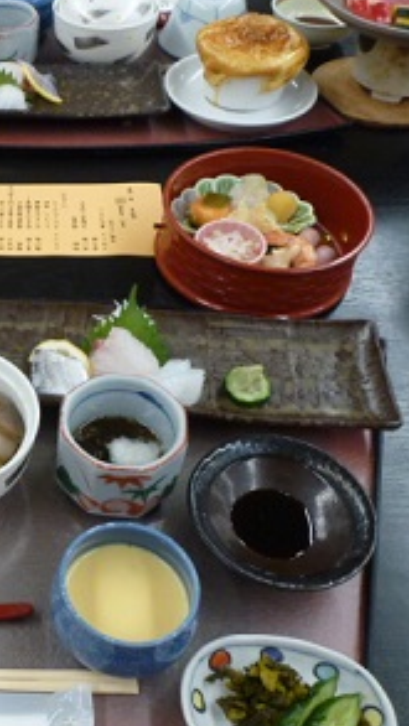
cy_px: 391
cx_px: -87
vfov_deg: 50.4
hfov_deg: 26.3
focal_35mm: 40
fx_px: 771
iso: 200
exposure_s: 1/50
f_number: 3.3
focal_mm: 4.3
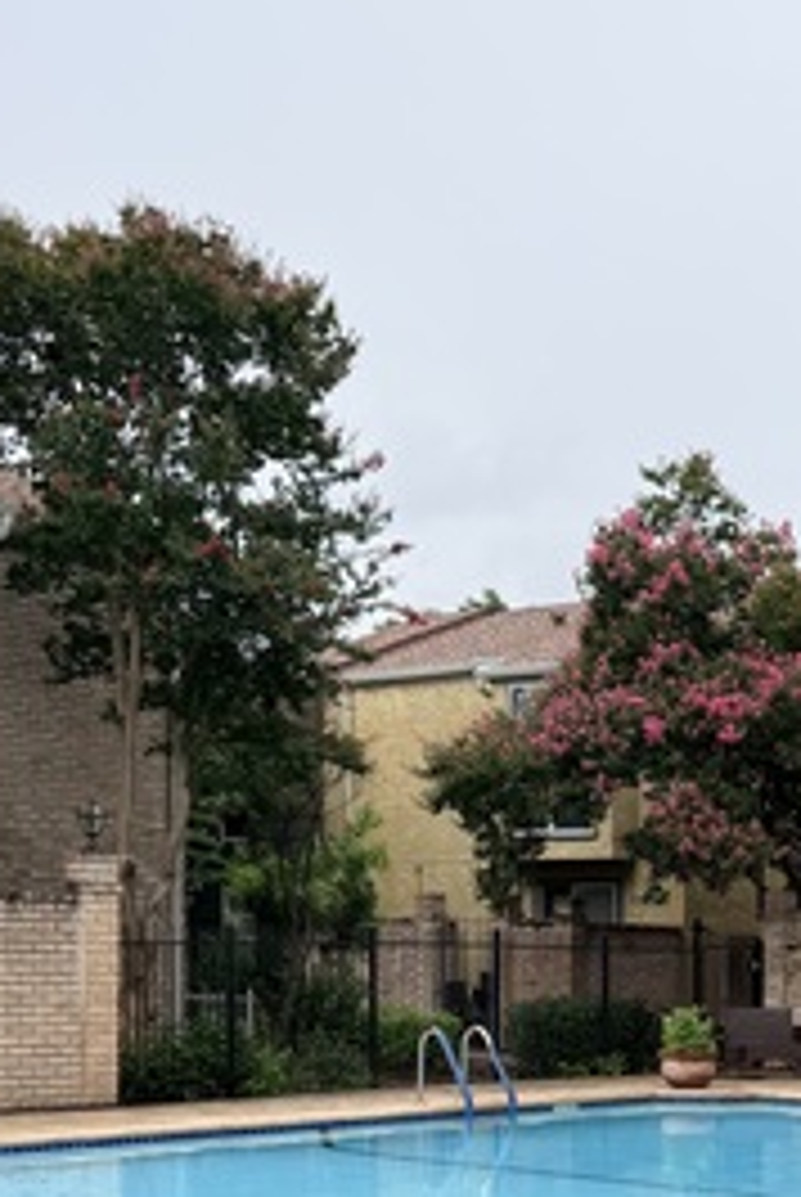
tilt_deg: -2.9
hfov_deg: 21.7
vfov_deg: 31.8
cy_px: 1076
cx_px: 842
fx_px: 1997
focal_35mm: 60
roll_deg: -0.7
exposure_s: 1/728
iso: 80
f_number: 1.78
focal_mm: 6.76
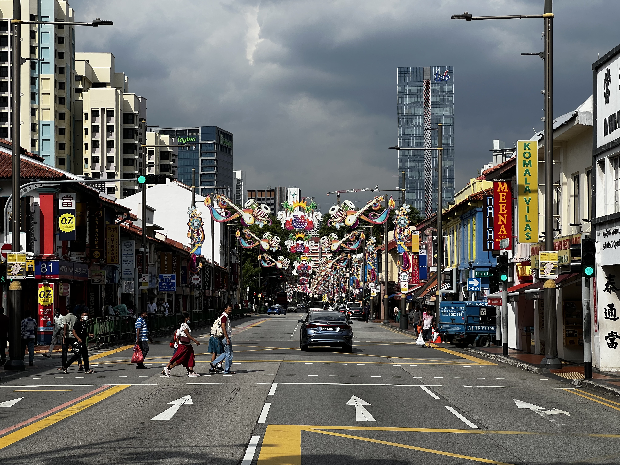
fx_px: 1379
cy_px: 232
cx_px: 310
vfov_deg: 19.1
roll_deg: +0.6
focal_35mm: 77
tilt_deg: +3.5
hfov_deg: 25.3
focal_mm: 9
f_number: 2.8
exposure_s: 1/1193
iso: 32
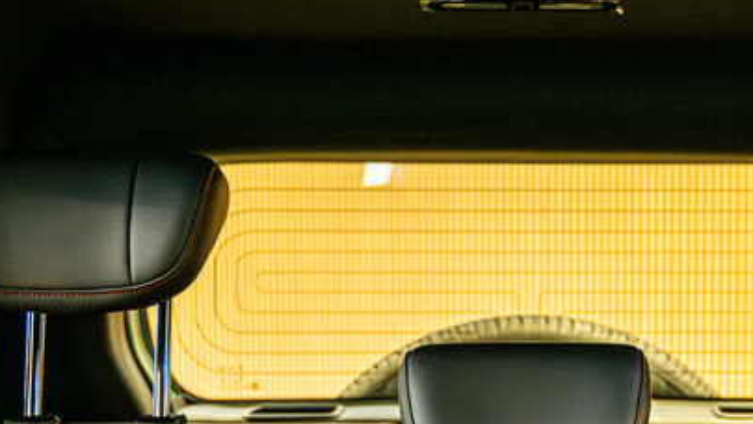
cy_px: 541
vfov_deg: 15.6
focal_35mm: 74
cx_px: 598
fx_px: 1478
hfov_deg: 28.0
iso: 1600
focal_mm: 28
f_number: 2.8
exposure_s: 1/125
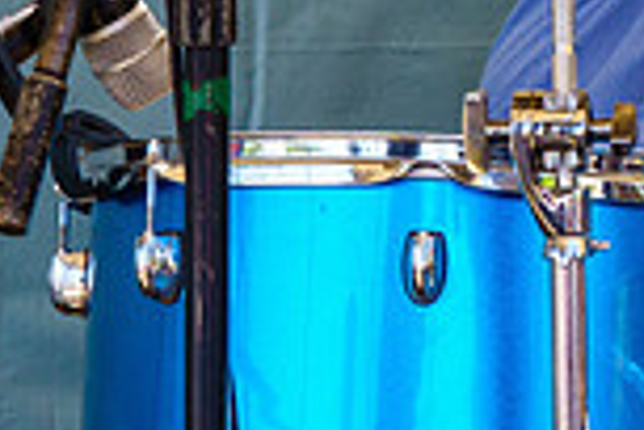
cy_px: -334
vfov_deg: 3.7
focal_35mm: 372
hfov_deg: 5.5
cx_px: 932
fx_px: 6654
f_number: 5.6
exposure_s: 1/100
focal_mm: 32.07
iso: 200
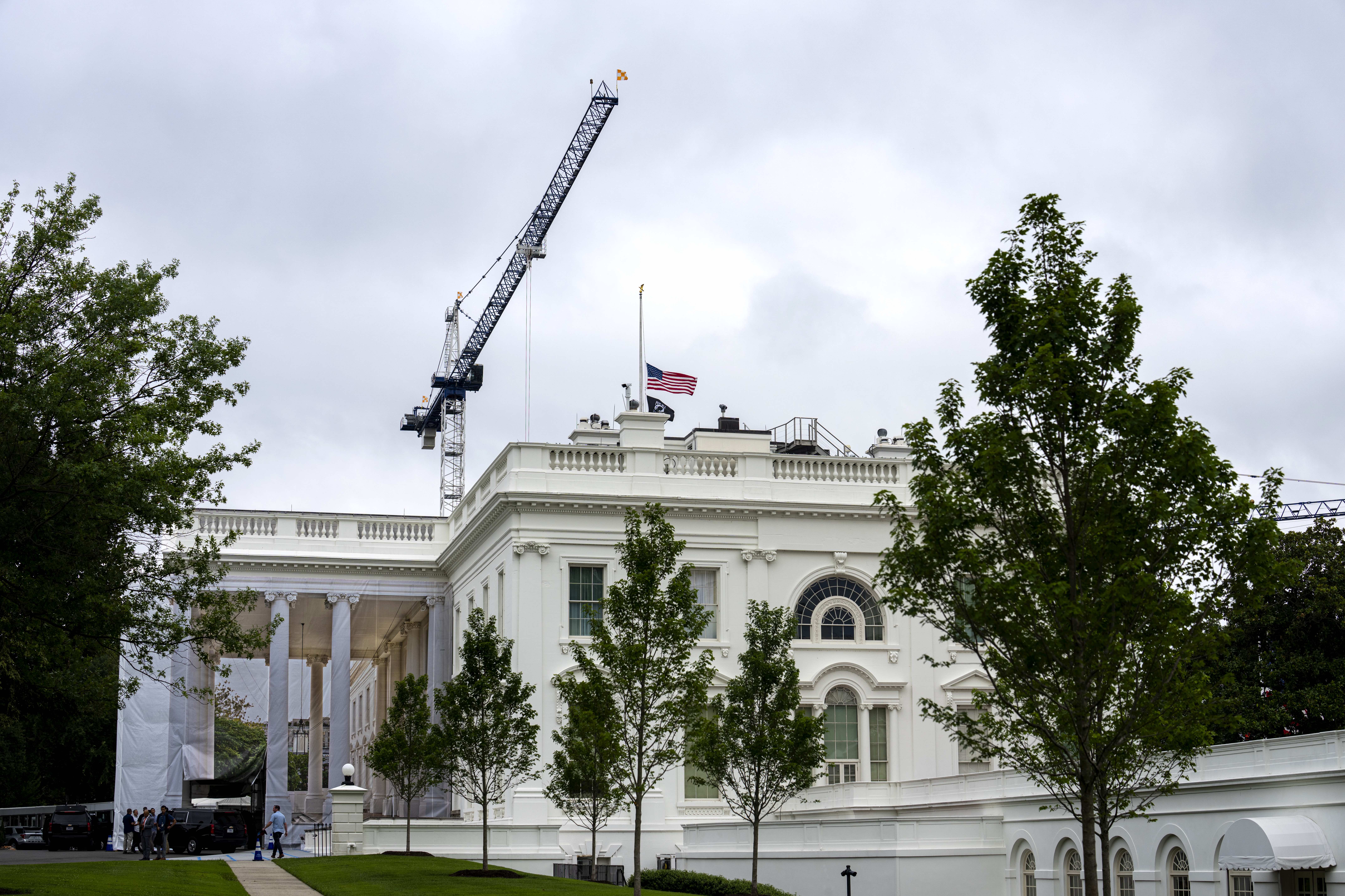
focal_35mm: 50
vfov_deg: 27.0
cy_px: 448
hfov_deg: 39.6
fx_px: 1868
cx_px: 672
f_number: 4.5
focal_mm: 50
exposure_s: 1/320
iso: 100
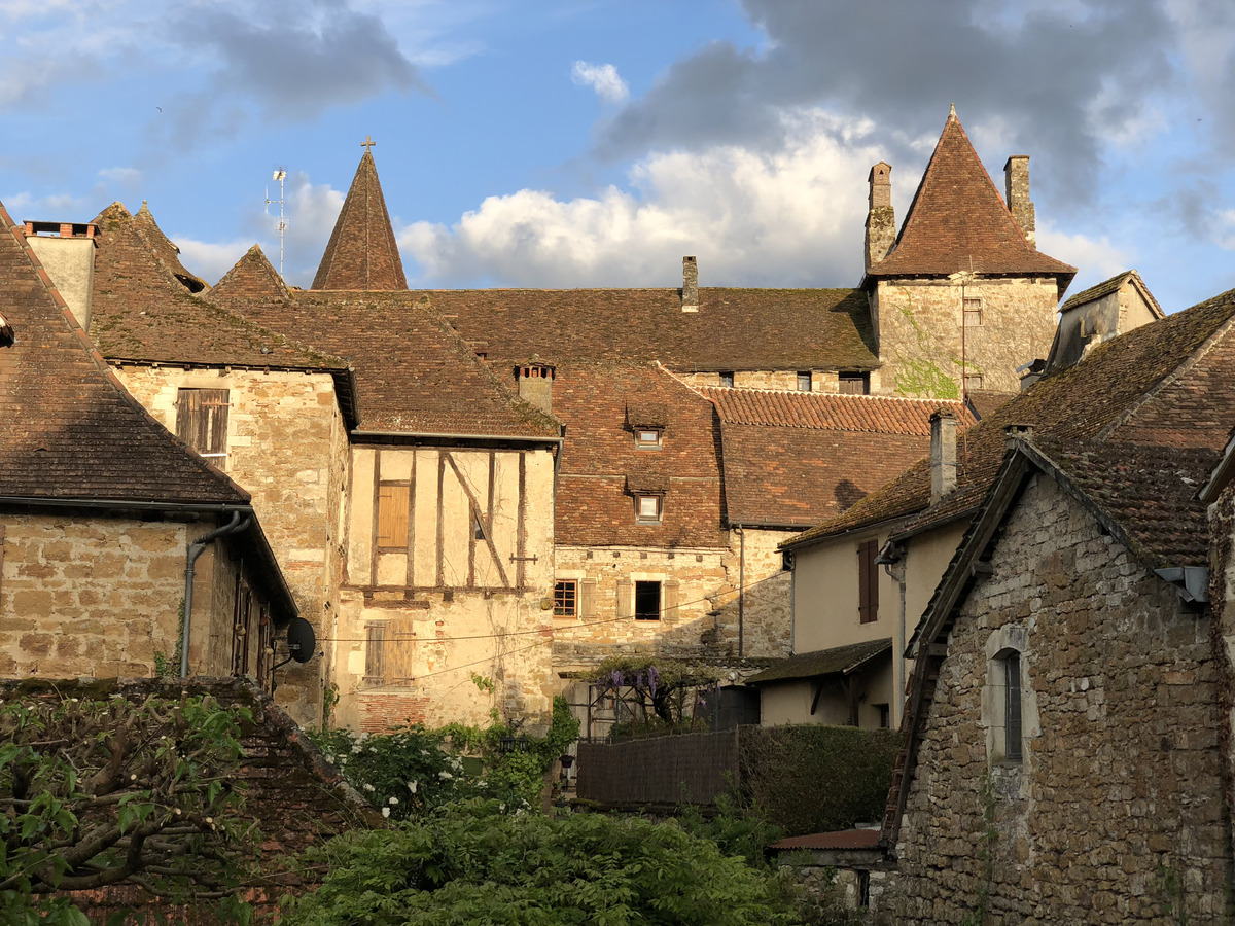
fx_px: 1855
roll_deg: -0.4
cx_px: 618
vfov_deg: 28.0
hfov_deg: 36.8
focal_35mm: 52
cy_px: 463
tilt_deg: +11.0
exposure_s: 1/453
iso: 16
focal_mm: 6
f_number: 2.4
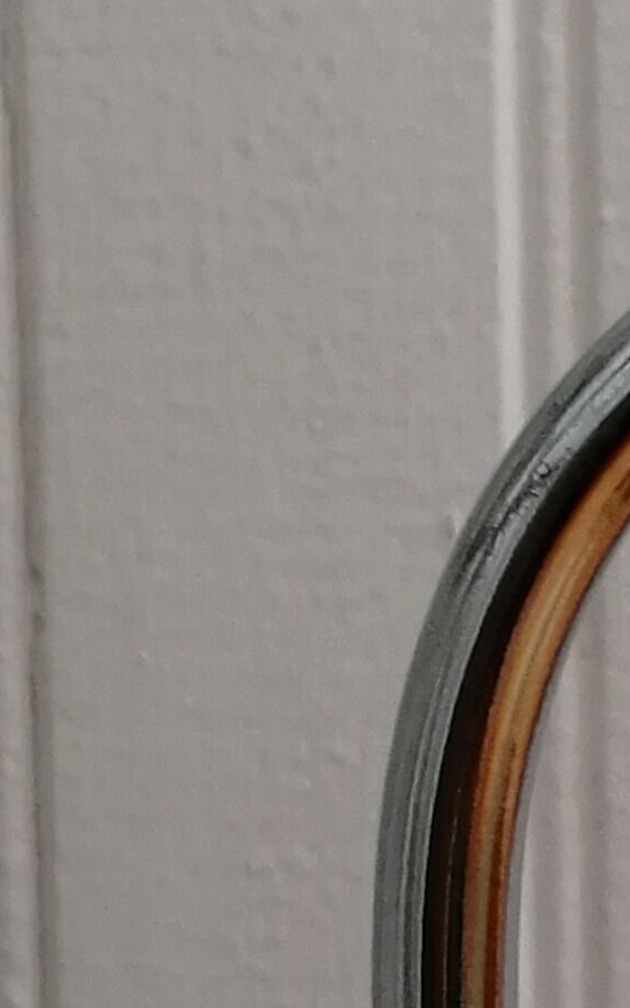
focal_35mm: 161
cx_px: 2069
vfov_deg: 12.9
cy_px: 920
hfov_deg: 7.0
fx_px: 4421
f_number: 1.8
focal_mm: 3.95
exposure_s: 1/50
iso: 160
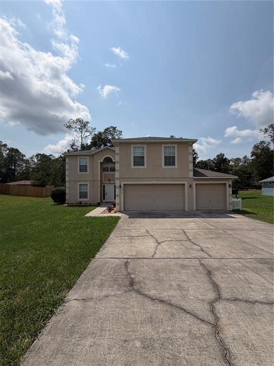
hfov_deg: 85.7
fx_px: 148
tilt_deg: +1.2
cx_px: 137
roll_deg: -0.1
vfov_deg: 102.1
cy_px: 183
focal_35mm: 14
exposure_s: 1/1961
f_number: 2.2
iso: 20
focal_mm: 2.22
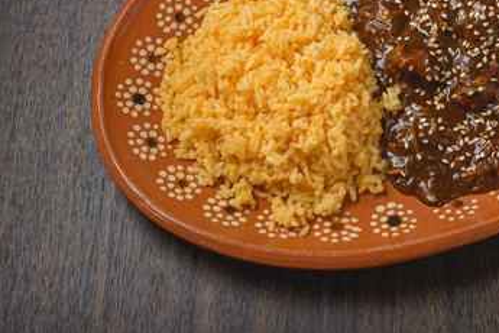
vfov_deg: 15.6
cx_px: 399
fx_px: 1206
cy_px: 48
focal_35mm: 87
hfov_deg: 23.0
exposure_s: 1/200
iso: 125
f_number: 6.3
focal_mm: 50
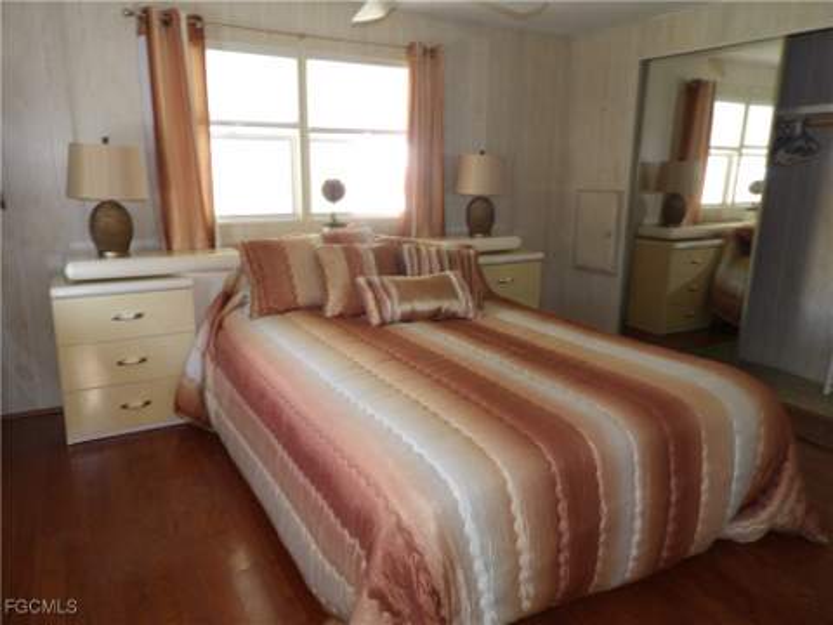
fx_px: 578
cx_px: 416
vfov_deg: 56.8
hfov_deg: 71.6
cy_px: 312
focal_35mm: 24
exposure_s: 1/33
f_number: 3.2
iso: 200
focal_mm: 4.3
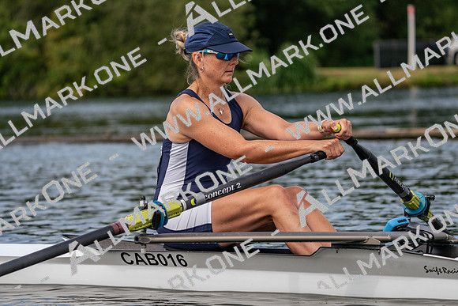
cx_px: 229
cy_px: 153
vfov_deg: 6.9
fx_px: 2545
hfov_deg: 10.3
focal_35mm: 200
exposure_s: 1/1600
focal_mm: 200
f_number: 5.6
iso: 320
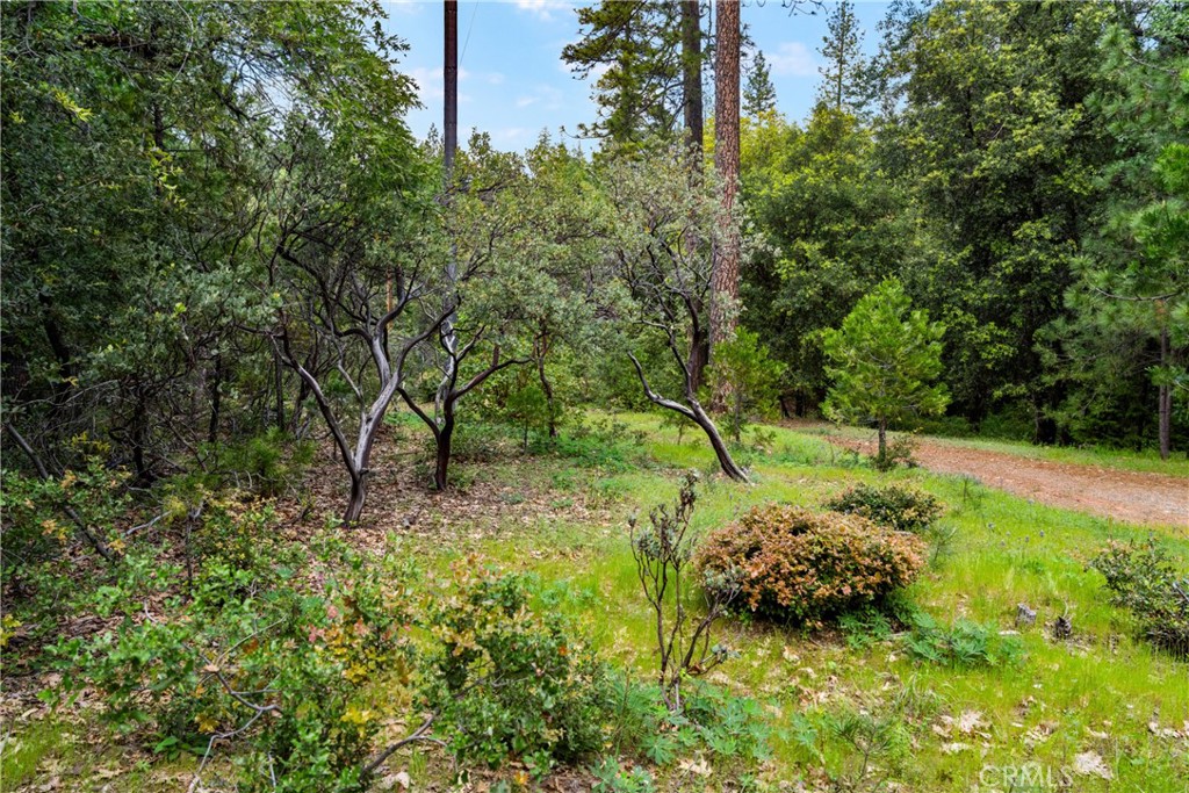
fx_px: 793
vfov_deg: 53.1
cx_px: 594
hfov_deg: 73.7
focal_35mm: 24
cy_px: 396
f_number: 5
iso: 400
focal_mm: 24
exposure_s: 1/160
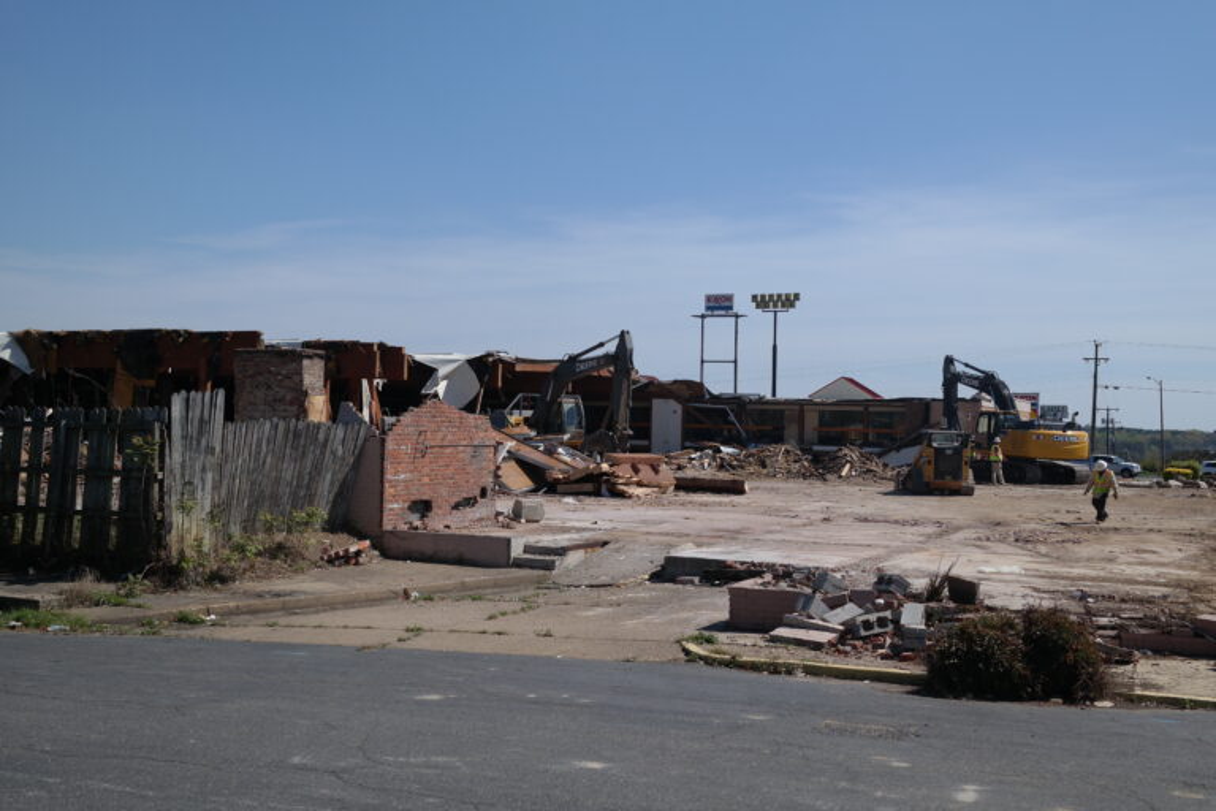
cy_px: 406
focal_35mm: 40
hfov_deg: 48.5
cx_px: 608
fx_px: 1351
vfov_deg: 33.4
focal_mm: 26
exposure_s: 1/400
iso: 100
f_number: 7.1
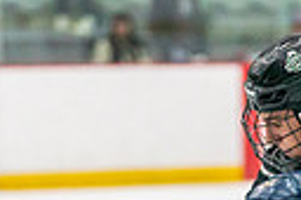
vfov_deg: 2.7
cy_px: 413
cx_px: 233
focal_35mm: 498
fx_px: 4159
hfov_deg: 4.1
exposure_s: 1/1600
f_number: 2.8
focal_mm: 110
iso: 4000
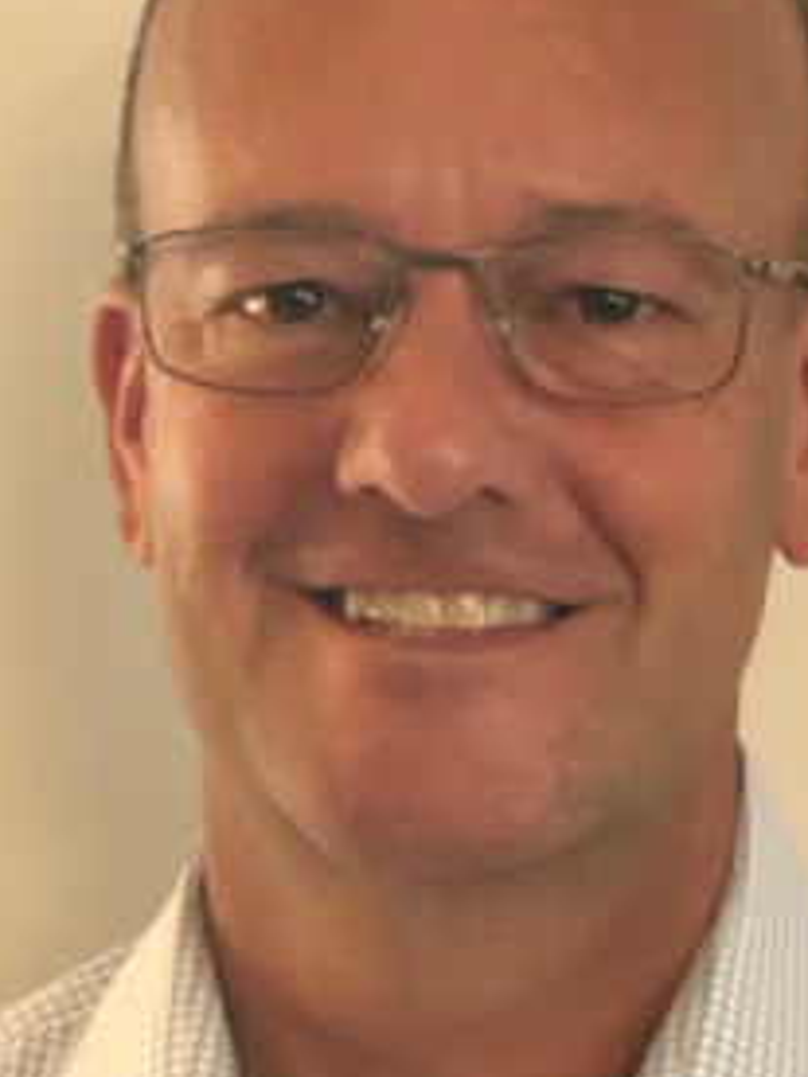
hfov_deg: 11.2
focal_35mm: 132
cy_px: 574
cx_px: 484
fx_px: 4108
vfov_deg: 14.9
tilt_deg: +3.2
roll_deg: +1.5
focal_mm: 6.6
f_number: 2.8
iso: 800
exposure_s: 1/30
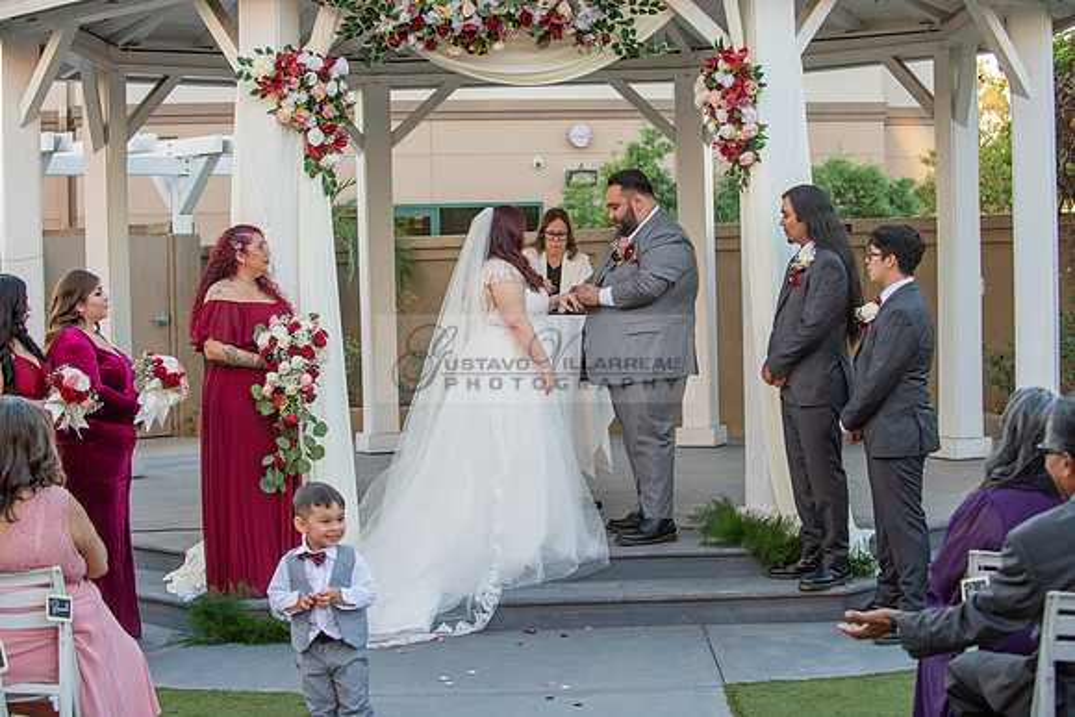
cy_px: 358
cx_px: 538
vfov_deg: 19.5
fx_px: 2091
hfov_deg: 28.8
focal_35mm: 70
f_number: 4
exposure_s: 1/320
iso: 800
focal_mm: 70
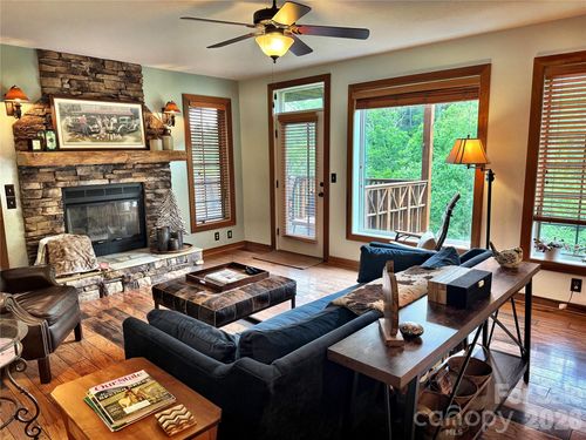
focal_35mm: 24
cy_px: 220
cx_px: 293
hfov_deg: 71.6
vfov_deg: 56.8
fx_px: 406
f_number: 1.78
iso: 125
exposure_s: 1/120
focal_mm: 6.76
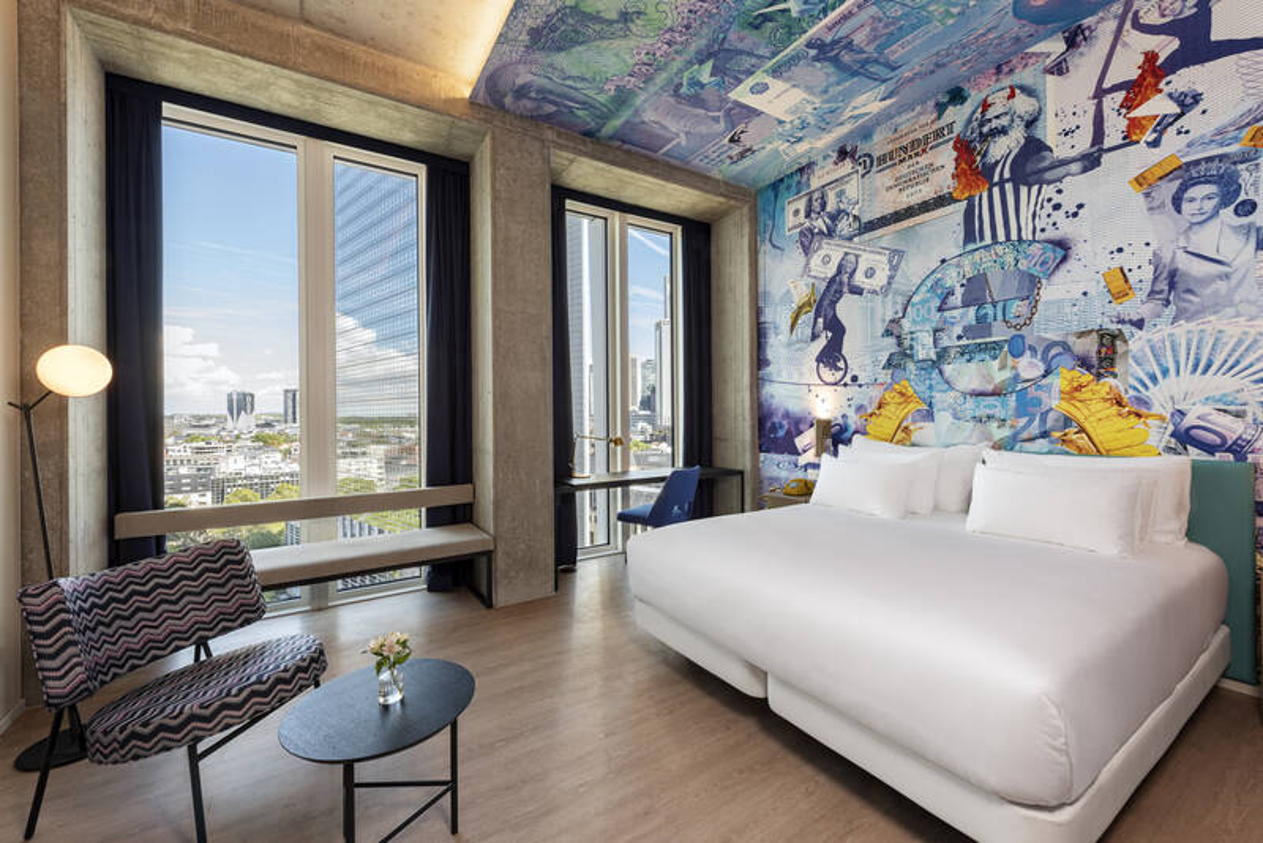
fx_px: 526
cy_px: 422
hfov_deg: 100.4
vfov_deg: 77.4
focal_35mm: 15
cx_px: 632
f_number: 16
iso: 200
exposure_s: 1/5
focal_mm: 15
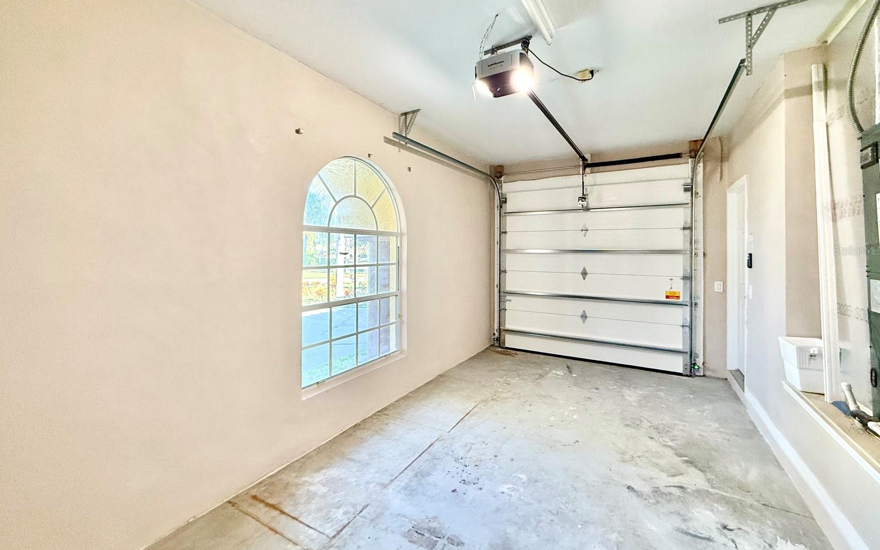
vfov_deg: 74.6
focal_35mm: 15
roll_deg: -0.3
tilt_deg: +2.2
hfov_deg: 101.5
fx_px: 360
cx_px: 441
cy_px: 250
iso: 320
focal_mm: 2.22
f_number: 2.2
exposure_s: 1/120
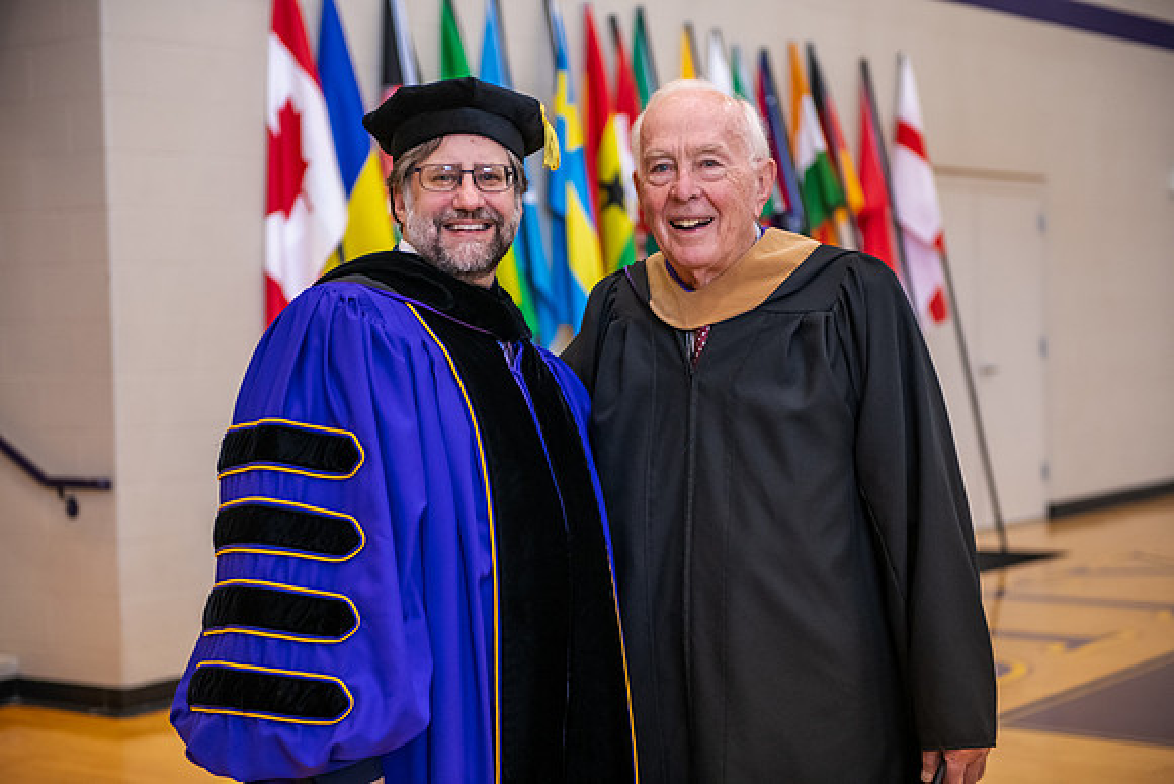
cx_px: 587
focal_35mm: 66
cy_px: 392
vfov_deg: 20.6
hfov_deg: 30.5
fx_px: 2153
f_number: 3.2
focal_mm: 66
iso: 2500
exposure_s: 1/125
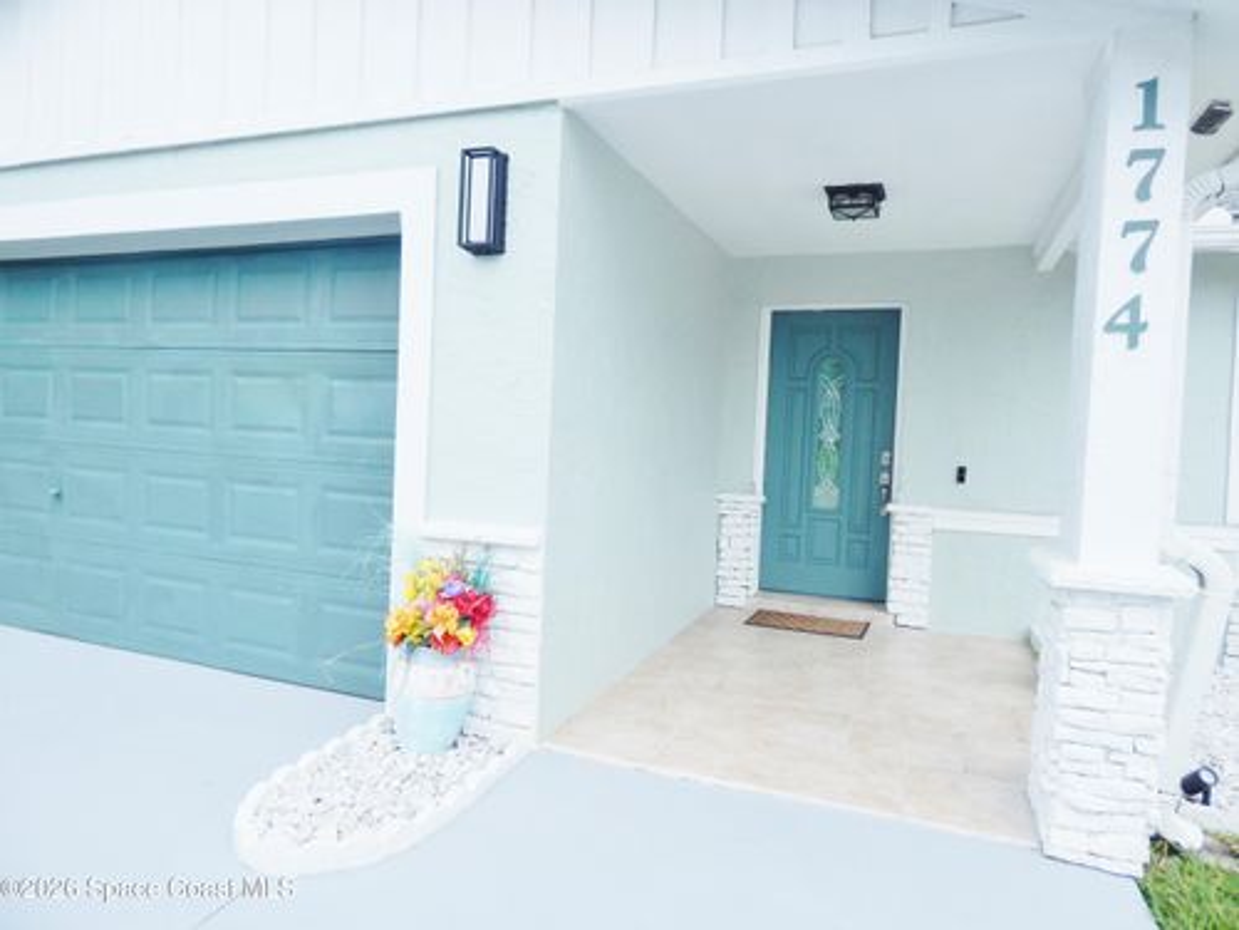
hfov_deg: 76.4
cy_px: 465
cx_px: 620
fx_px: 787
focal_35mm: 22
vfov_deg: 61.1
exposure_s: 1/1500
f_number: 3
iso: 125
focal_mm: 4
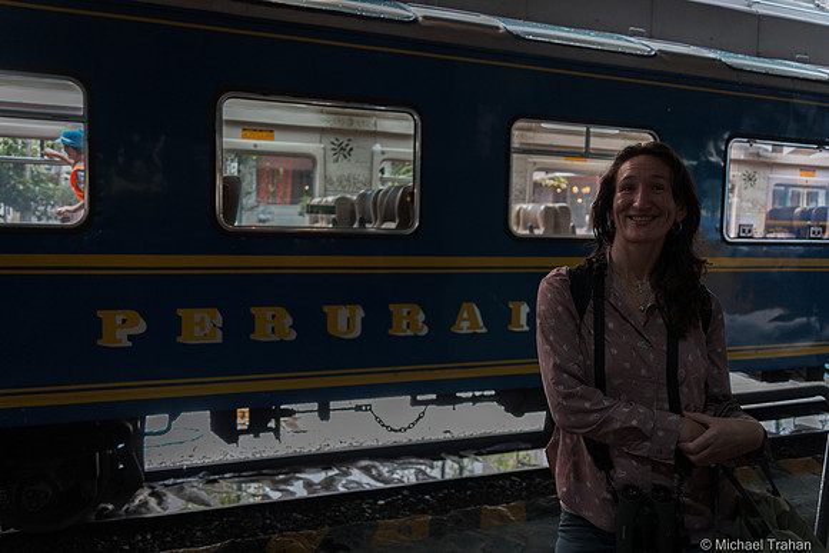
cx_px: 414
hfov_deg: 63.6
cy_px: 276
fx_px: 668
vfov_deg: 45.0
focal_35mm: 29
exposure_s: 1/400
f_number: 3.2
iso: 2000
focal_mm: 29
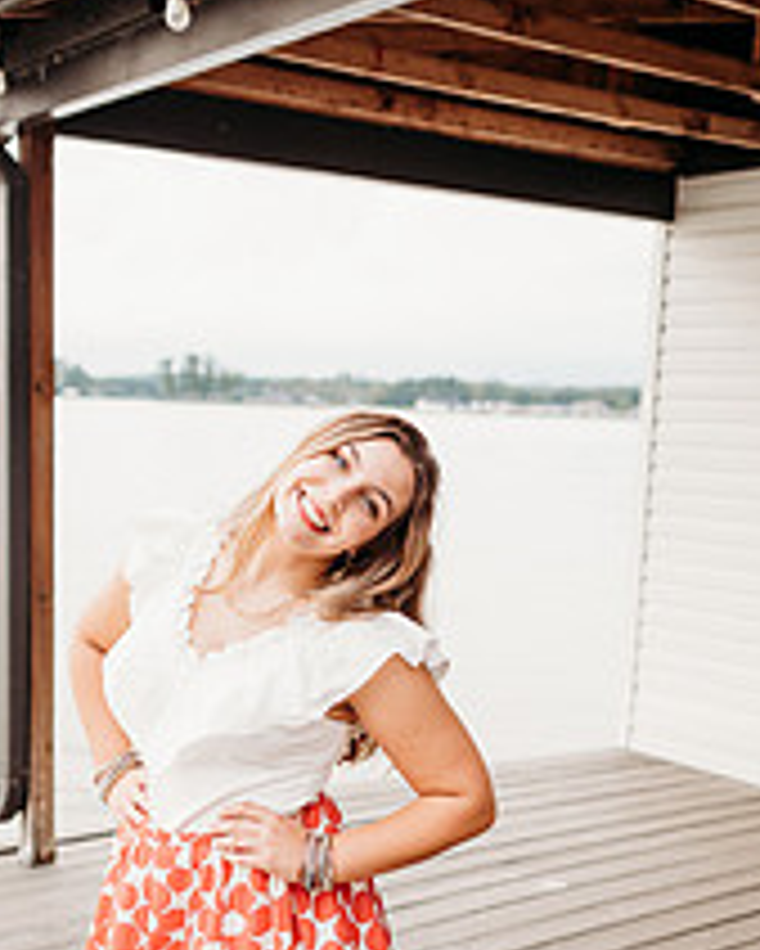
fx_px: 1349
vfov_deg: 38.2
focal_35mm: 48
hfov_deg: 31.5
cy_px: 657
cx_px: 342
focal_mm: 24
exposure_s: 1/250
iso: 200
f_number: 2.2
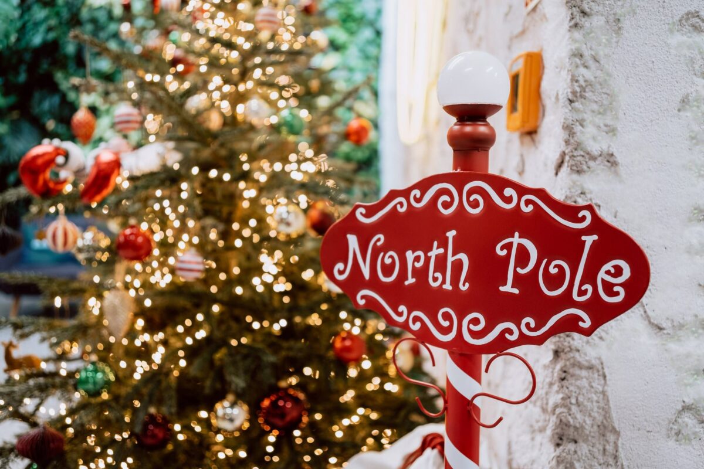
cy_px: 234
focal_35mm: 35
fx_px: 684
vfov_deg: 37.9
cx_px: 352
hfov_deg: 54.4
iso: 400
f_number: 2
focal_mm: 35
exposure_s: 1/50
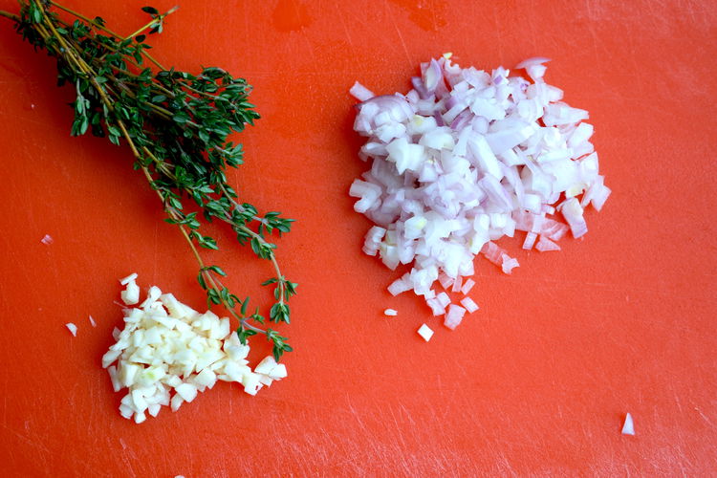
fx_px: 896
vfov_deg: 29.9
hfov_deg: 43.6
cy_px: 239
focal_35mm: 45
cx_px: 358
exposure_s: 1/56
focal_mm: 30
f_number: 2.8
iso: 125
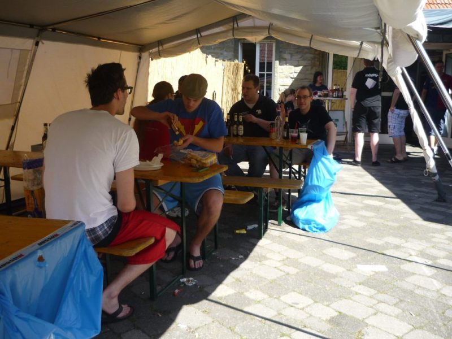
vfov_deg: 42.9
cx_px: 226
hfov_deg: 55.4
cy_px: 170
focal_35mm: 33
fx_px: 431
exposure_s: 1/400
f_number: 2.8
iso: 100
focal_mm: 5.5
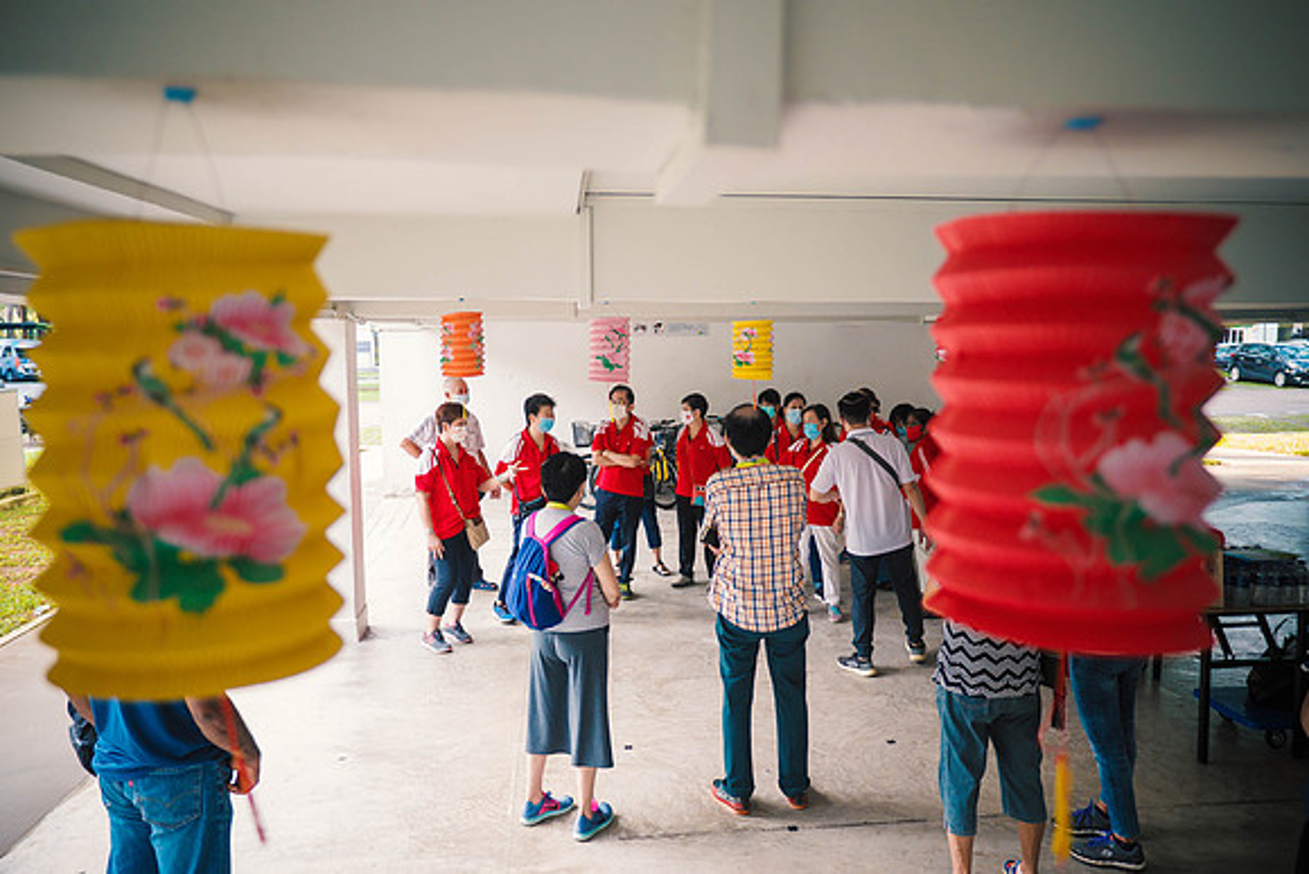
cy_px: 437
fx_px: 1021
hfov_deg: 65.3
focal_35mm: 28
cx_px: 654
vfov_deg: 46.3
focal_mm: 13
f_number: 1.7
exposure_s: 1/125
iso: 250
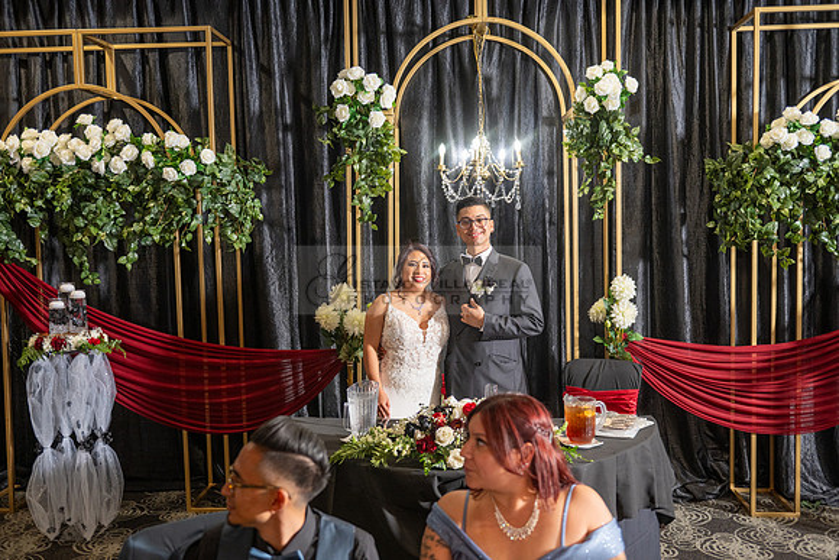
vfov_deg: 37.9
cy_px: 280
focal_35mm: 35
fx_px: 816
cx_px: 420
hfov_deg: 54.4
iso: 800
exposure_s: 1/200
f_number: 3.2
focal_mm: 35
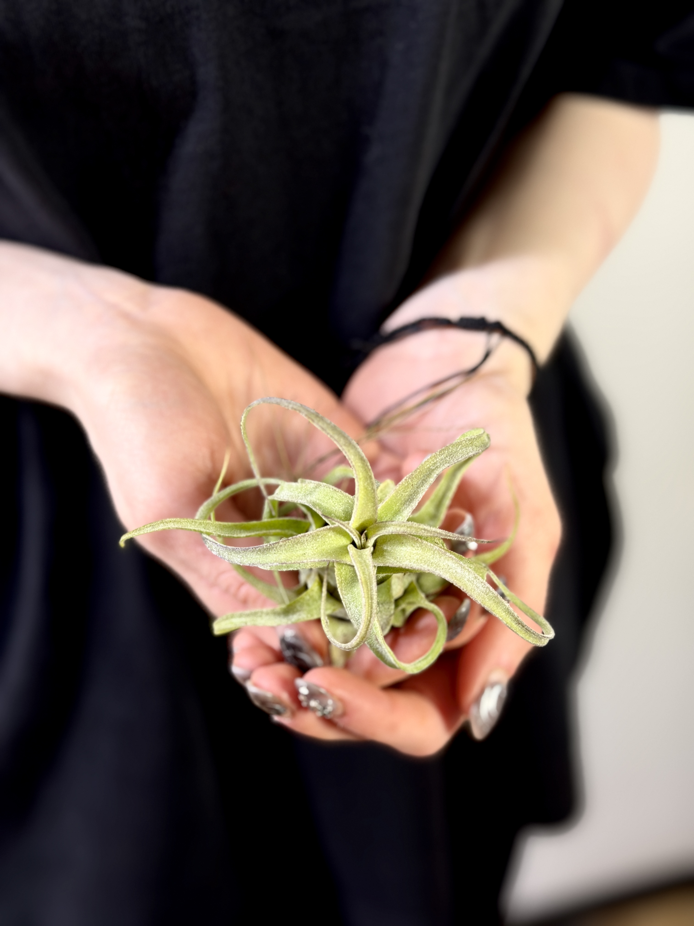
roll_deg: +0.3
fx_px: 1283
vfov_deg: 39.7
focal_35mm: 48
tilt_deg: -41.4
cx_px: 347
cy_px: 463
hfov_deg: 30.3
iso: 100
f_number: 1.78
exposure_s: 1/65
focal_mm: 6.76
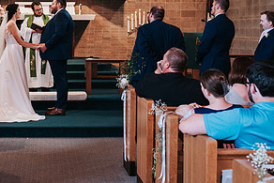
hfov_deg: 27.4
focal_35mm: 72
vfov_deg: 18.7
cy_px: 25
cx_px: 46
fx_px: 548
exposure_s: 1/125
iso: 640
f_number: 3.2
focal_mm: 35
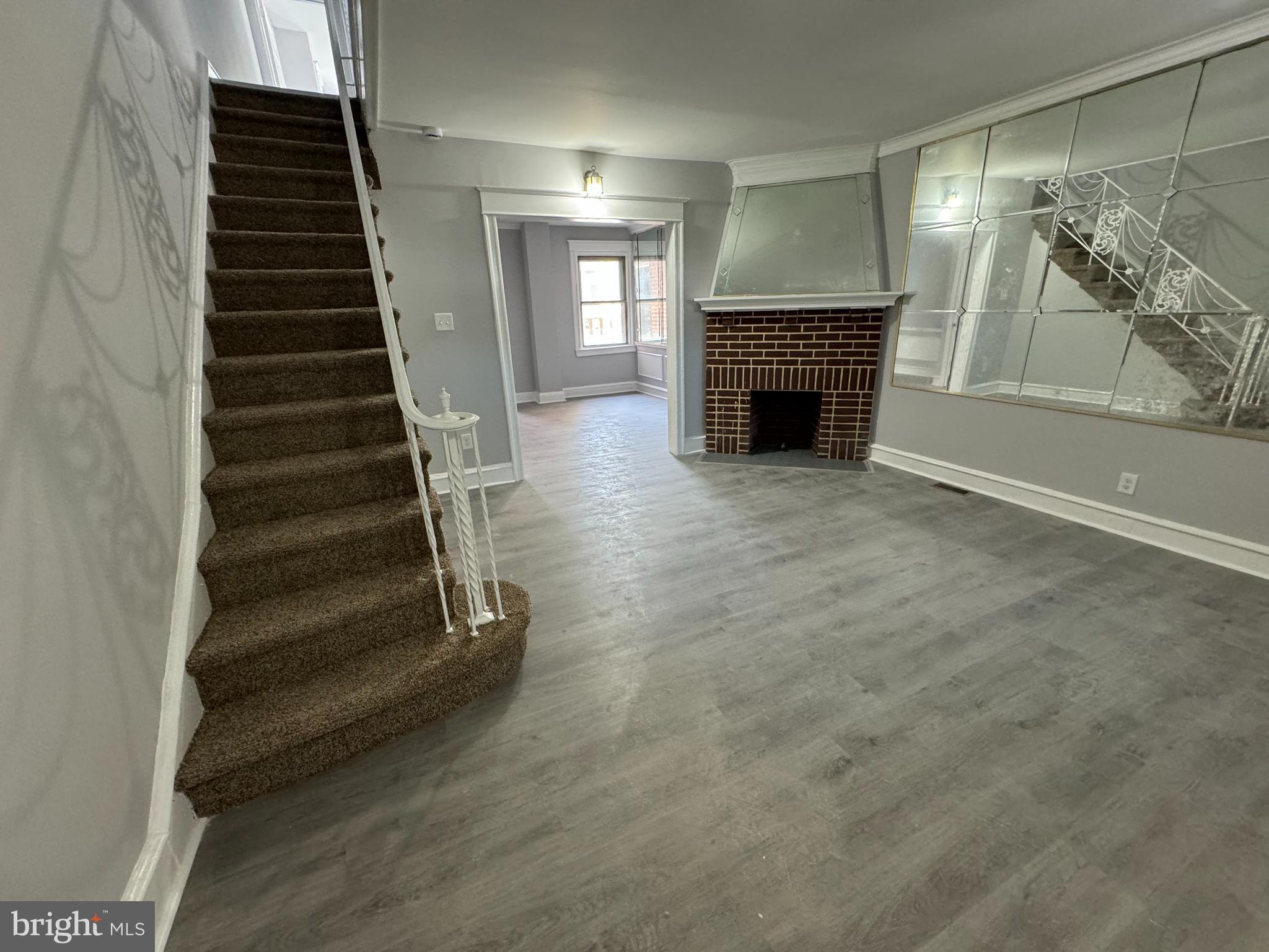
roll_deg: +1.2
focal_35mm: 14
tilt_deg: -19.5
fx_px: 513
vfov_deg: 85.7
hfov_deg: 102.1
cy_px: 476
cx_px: 634
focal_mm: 2.22
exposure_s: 1/60
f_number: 2.2
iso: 250
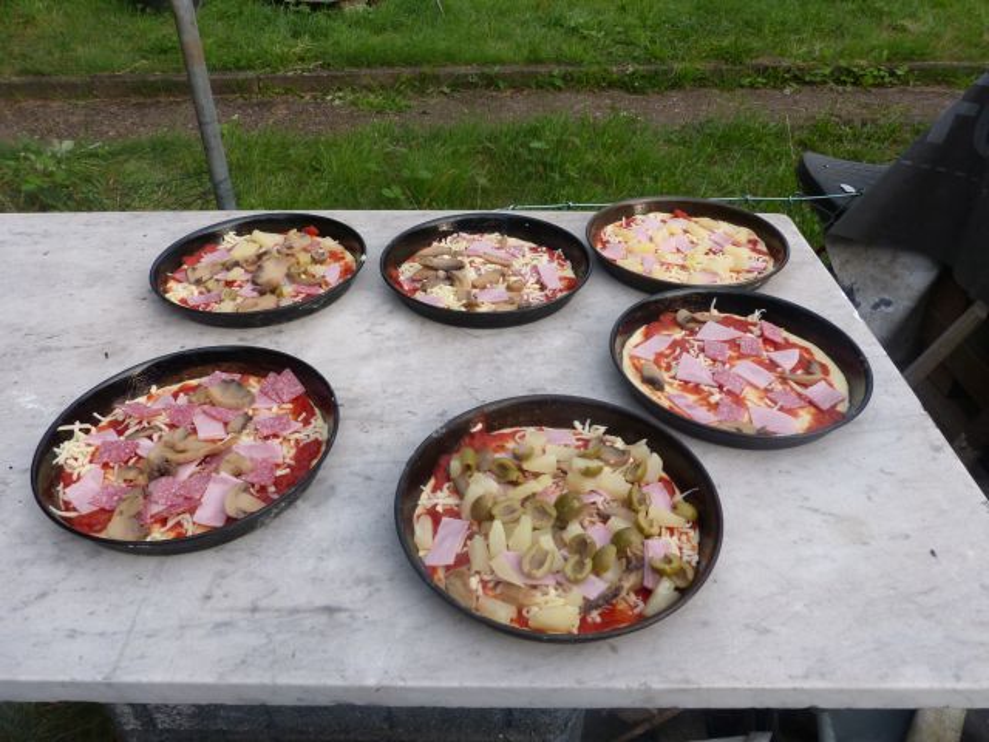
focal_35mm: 25
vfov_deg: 54.9
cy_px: 371
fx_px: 714
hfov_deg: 69.4
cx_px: 494
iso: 200
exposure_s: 1/250
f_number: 4
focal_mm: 4.5
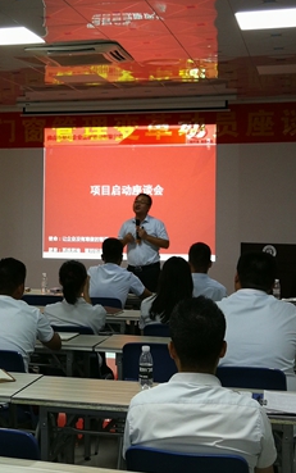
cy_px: 236
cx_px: 85
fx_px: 722
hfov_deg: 23.0
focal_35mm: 56
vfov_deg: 36.3
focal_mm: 3.95
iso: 250
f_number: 2.2
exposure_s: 1/30
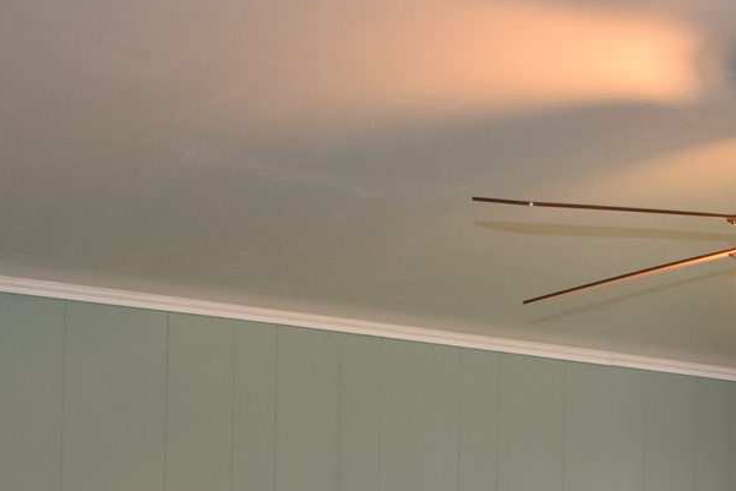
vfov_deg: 13.7
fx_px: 1881
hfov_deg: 21.3
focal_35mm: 92
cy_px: 798
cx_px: 758
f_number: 5.6
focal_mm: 18
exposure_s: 1/125
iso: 500
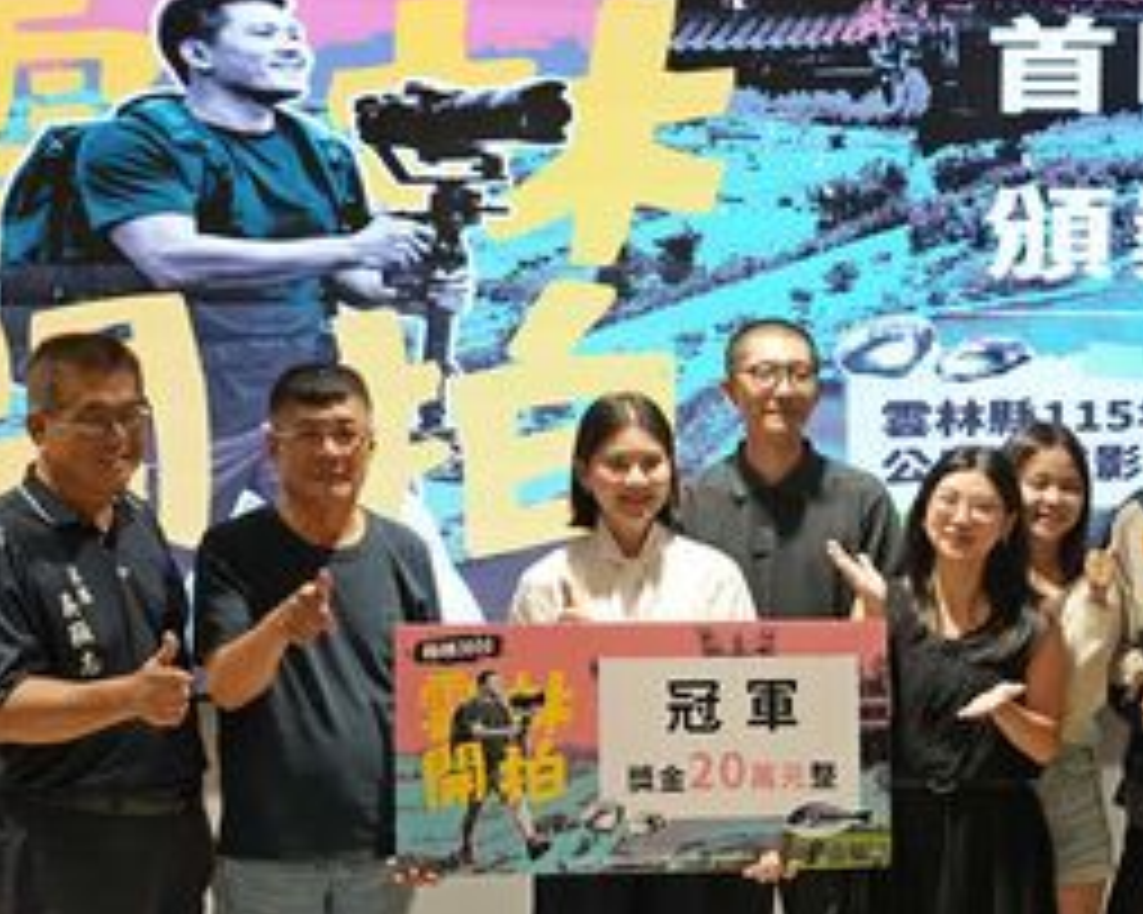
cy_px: 552
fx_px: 3246
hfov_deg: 19.9
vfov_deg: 16.0
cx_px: 747
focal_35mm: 96
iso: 3200
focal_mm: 65
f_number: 4
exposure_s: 1/320
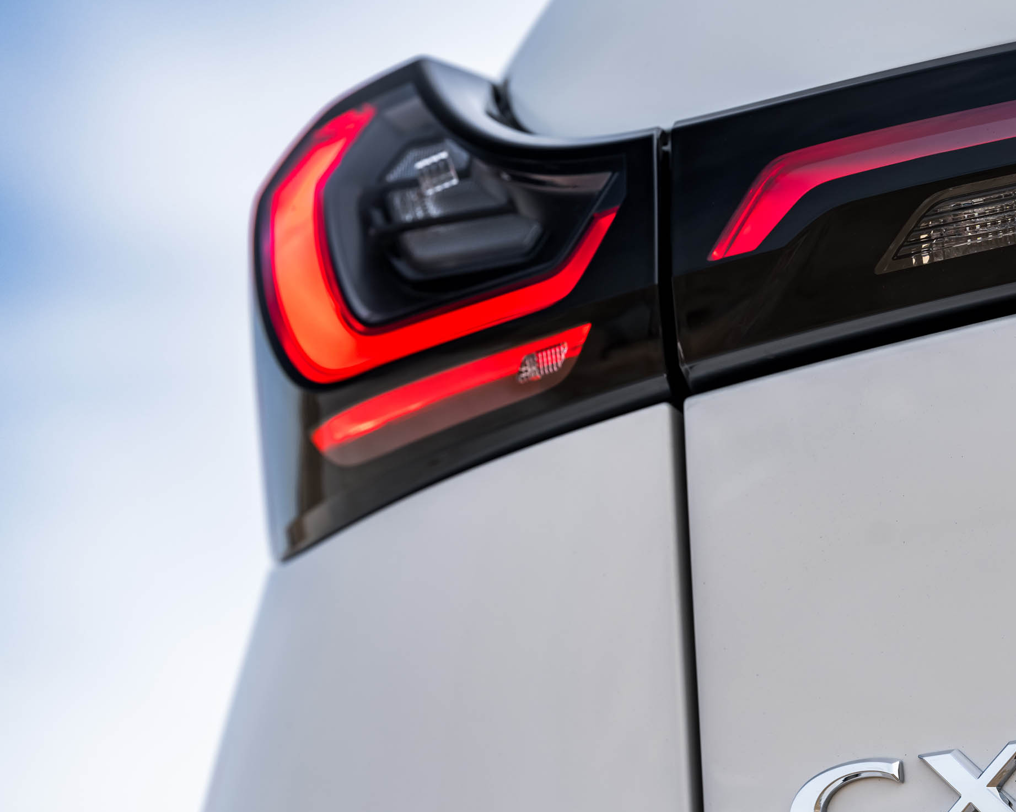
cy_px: 471
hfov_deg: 9.7
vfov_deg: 7.8
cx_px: 778
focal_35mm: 198
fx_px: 5953
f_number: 5.6
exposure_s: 1/320
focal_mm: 120
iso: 160
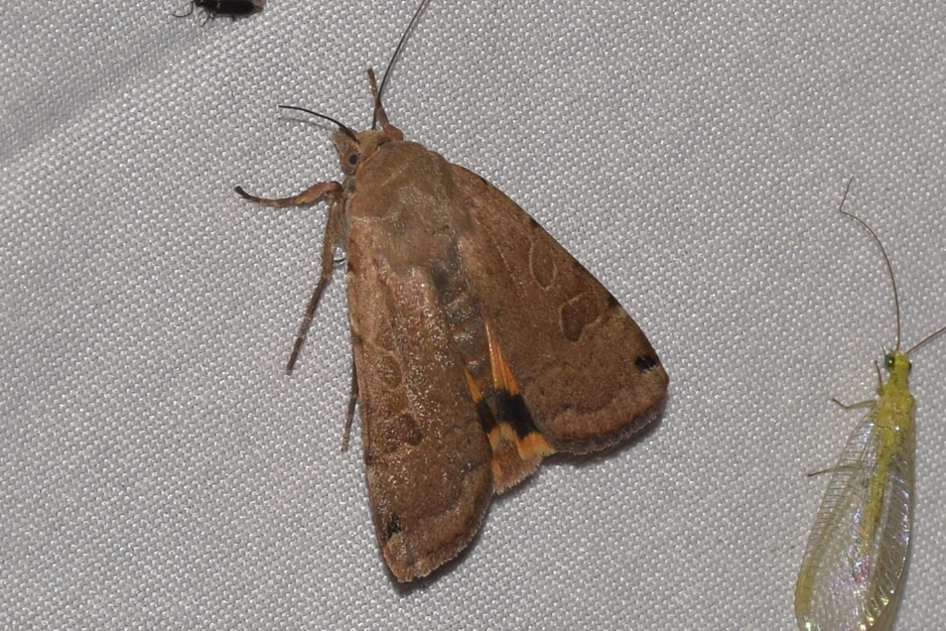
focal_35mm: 211
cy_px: 316
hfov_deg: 9.7
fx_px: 5546
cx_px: 472
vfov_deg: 6.5
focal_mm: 140
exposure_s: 1/160
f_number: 13
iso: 100
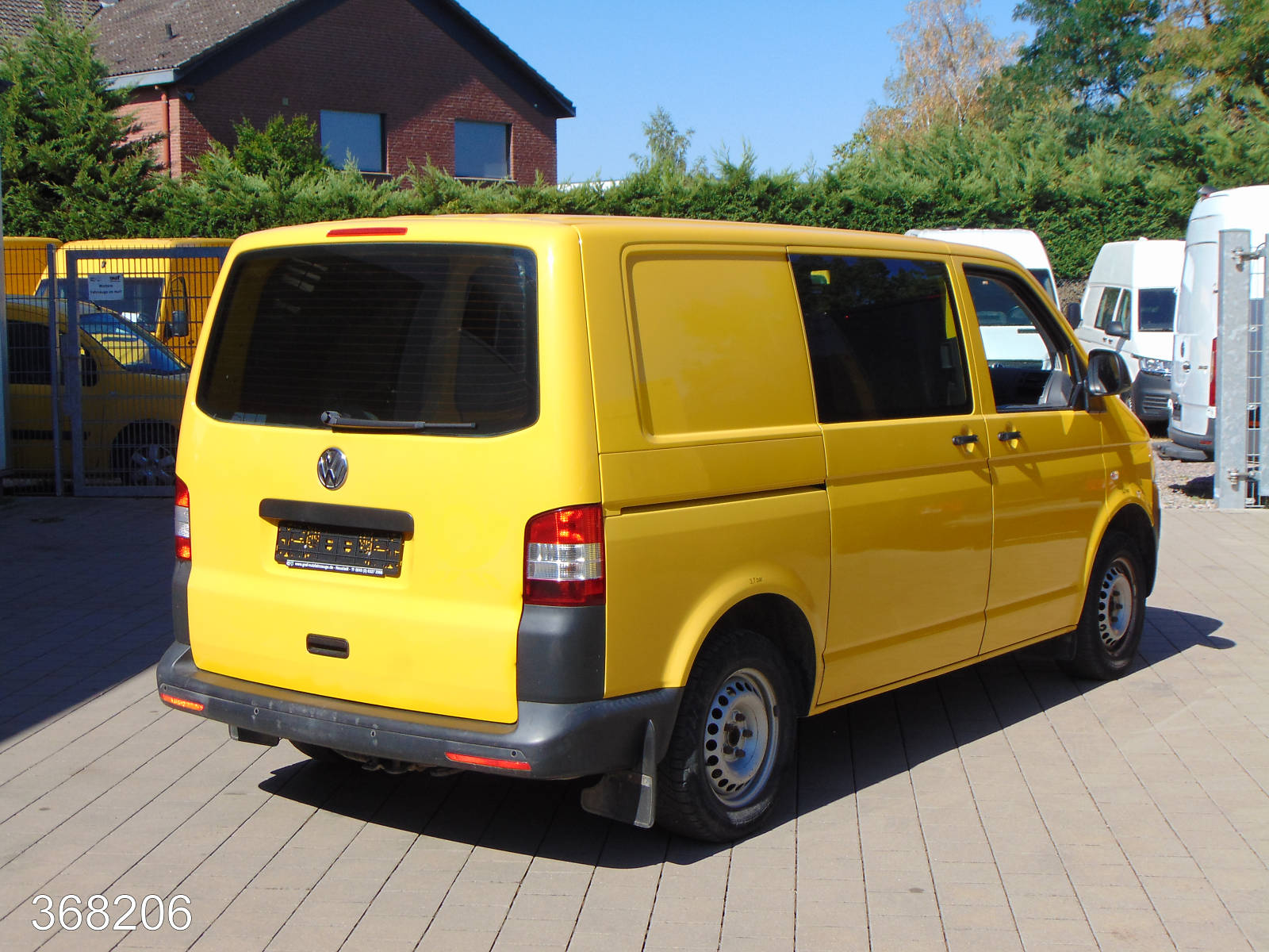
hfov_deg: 38.2
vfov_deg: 29.1
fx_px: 1833
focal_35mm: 50
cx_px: 634
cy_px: 476
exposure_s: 1/200
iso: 80
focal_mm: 9
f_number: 9
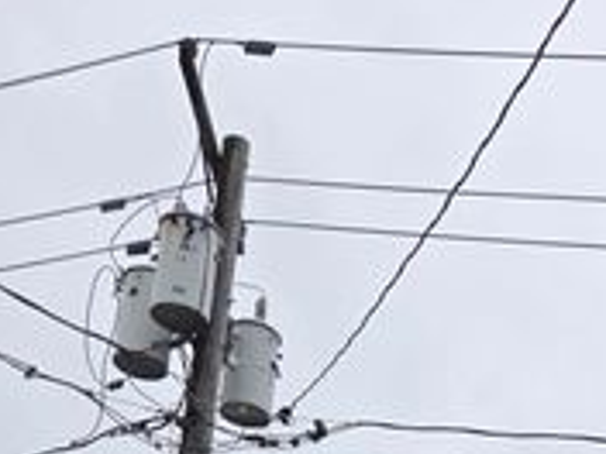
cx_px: 730
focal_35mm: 87
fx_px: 1523
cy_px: 886
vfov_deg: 14.4
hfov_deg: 21.0
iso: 32
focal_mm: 5.4
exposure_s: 1/180
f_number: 1.8
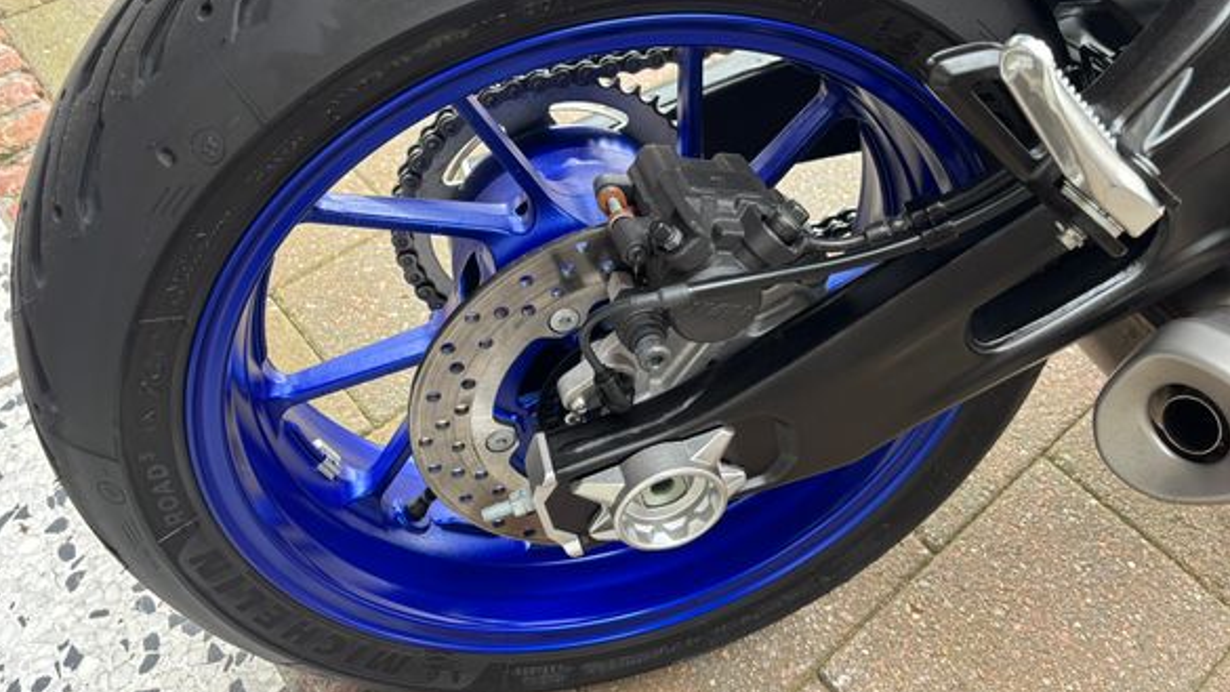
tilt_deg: -49.2
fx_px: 1011
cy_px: 255
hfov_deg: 62.6
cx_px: 627
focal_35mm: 31
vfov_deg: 37.5
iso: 64
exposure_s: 1/121
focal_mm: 5.96
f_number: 1.6
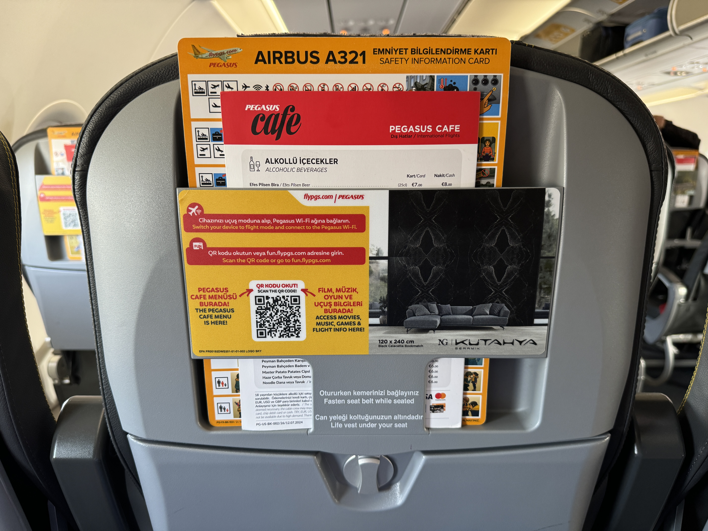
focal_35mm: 24
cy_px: 266
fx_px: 491
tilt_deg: -10.5
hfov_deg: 71.6
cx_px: 354
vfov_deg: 56.8
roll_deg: +0.1
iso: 200
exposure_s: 1/61
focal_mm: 6.76
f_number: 1.78
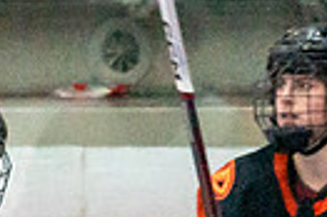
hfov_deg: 1.2
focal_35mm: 1677
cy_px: 788
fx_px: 15214
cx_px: -27
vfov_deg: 0.8
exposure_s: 1/1250
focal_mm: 200
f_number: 2.8
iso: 3200
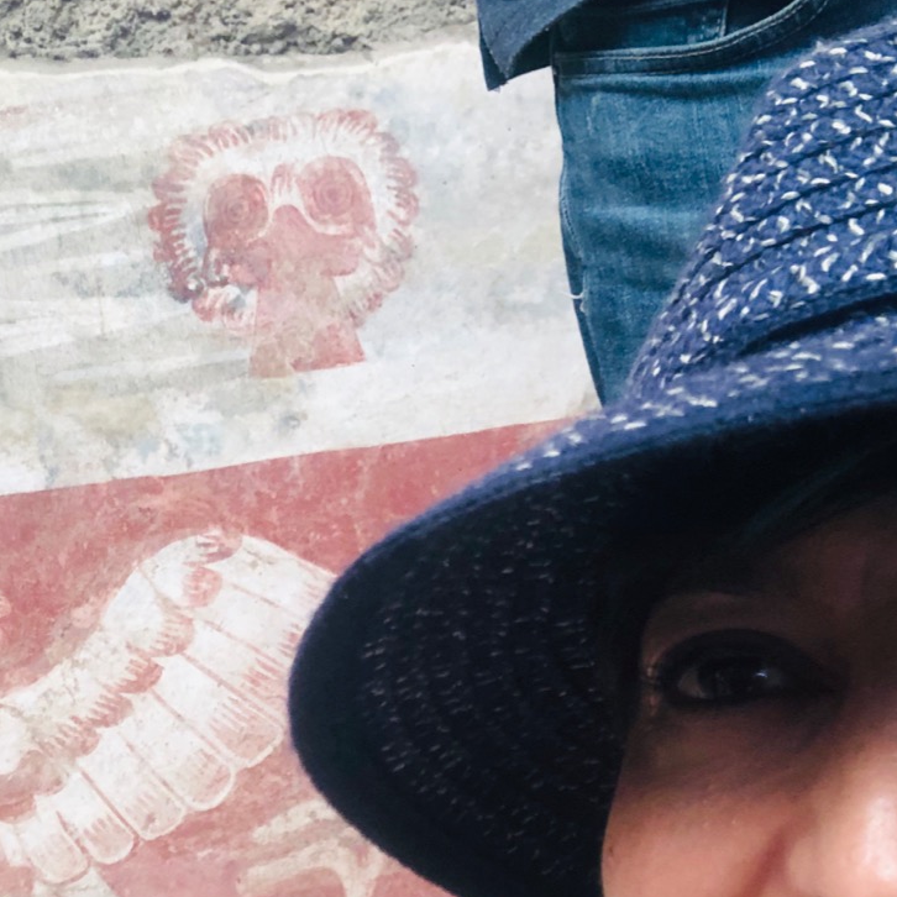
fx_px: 1642
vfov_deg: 30.2
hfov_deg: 30.0
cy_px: 633
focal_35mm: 56
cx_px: 206
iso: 100
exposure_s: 1/60
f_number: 2.2
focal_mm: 2.87
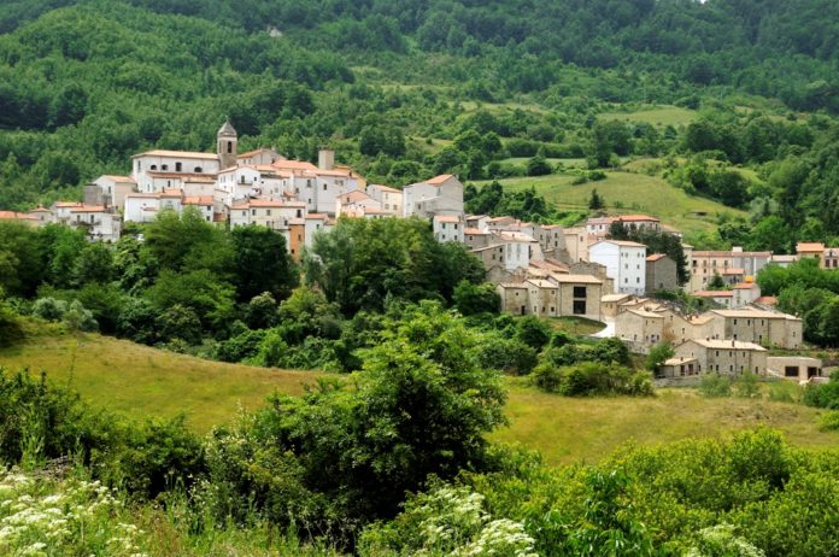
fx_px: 2444
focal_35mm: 105
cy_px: 278
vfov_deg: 13.0
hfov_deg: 19.5
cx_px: 420
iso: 200
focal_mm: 70
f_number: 16
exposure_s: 1/200
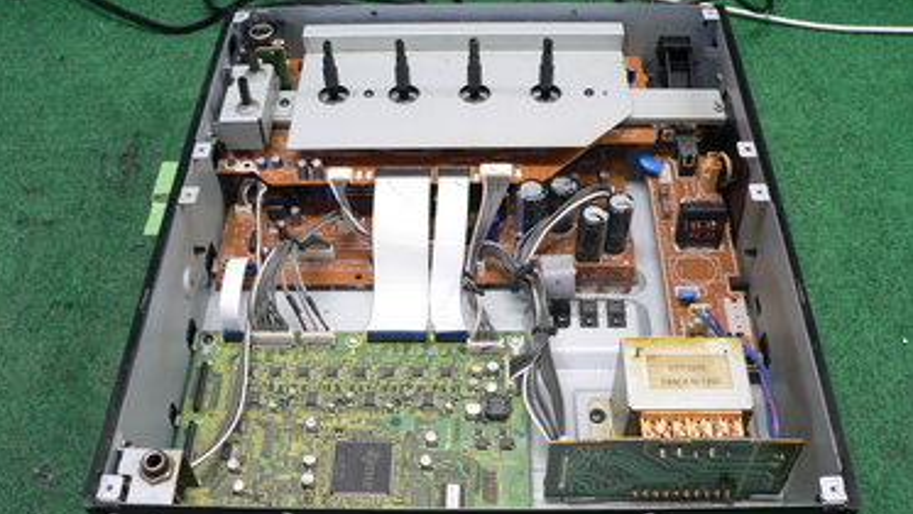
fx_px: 969
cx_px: 453
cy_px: 290
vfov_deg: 29.7
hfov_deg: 50.5
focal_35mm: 40
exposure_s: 1/20
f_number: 2.8
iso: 200
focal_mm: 6
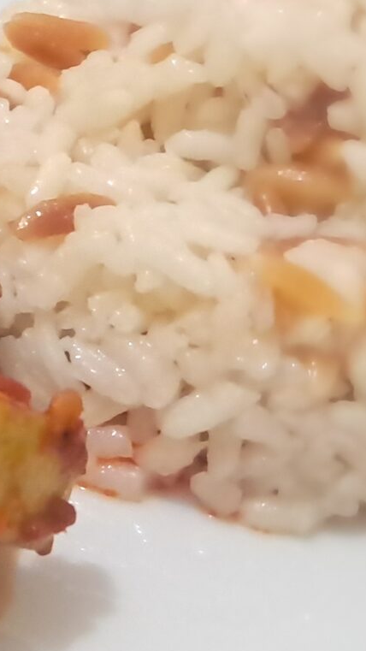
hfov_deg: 10.8
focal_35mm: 99
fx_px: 1708
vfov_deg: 21.5
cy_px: 383
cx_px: -449
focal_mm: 4
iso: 640
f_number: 1.8
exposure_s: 1/33
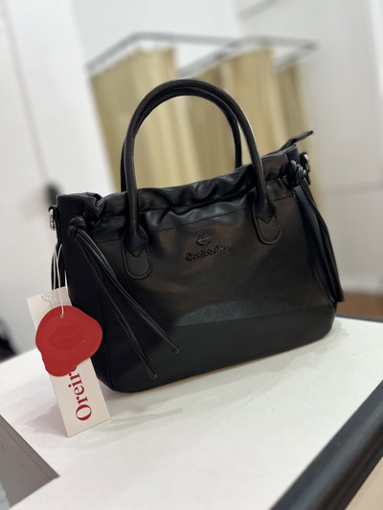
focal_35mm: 26
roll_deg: +11.2
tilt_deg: -10.7
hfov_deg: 53.1
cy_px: 255
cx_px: 192
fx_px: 383
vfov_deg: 67.3
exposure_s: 1/100
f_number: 1.5
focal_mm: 5.7
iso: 125
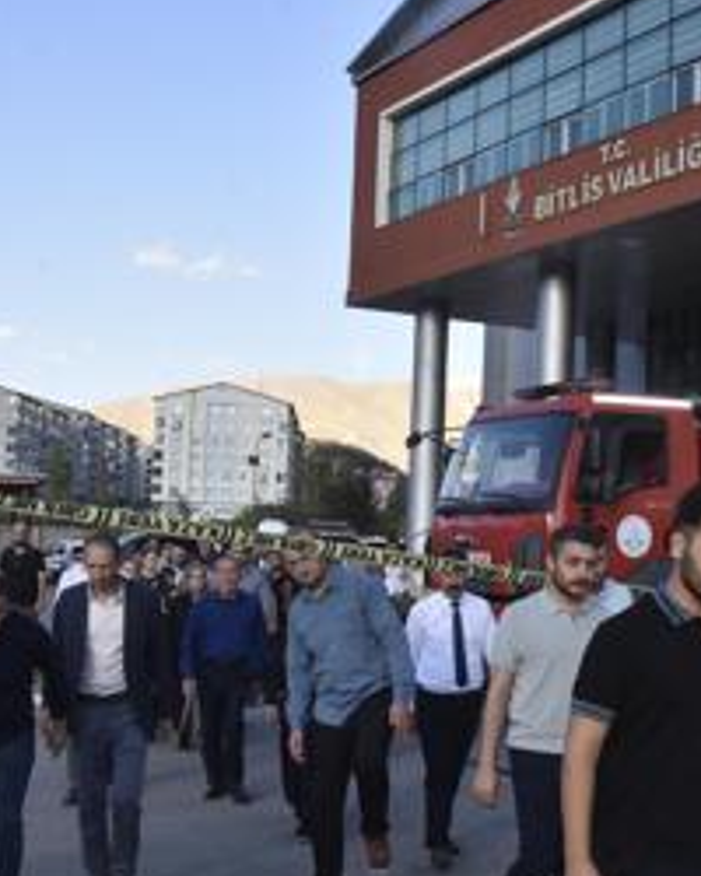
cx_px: 450
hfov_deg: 28.5
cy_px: 501
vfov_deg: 35.3
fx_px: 1374
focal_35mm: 53
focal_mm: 18
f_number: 14
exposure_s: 1/250
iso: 800
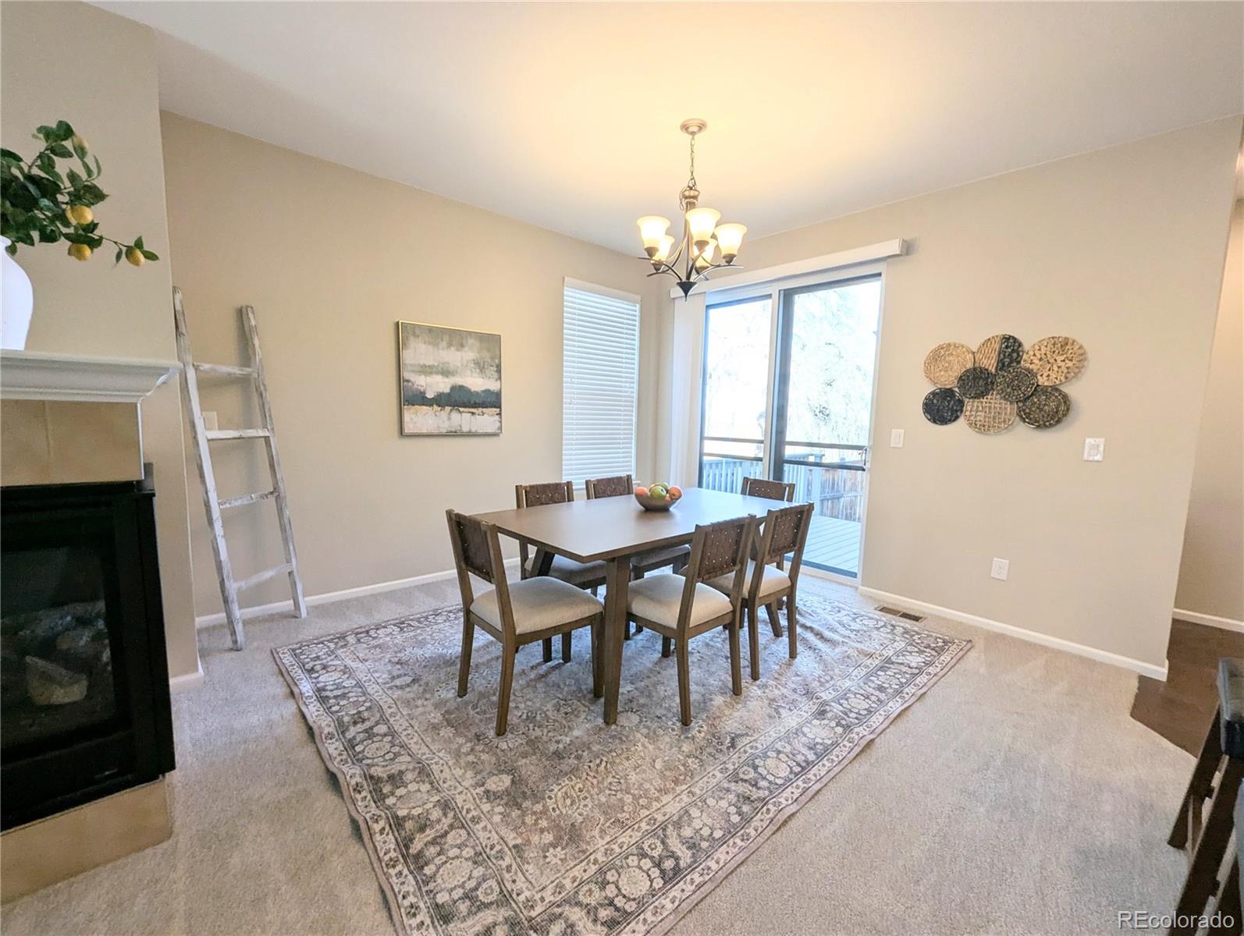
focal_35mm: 13
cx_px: 622
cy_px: 468
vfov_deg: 90.1
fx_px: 468
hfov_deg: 106.1
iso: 55
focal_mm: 1.95
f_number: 2.2
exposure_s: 1/120
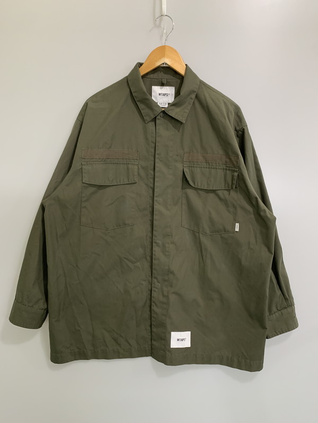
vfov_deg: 67.3
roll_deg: +0.1
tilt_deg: -24.9
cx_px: 159
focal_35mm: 26
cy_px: 212
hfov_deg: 53.1
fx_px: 318
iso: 200
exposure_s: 1/60
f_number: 1.8
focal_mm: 4.25
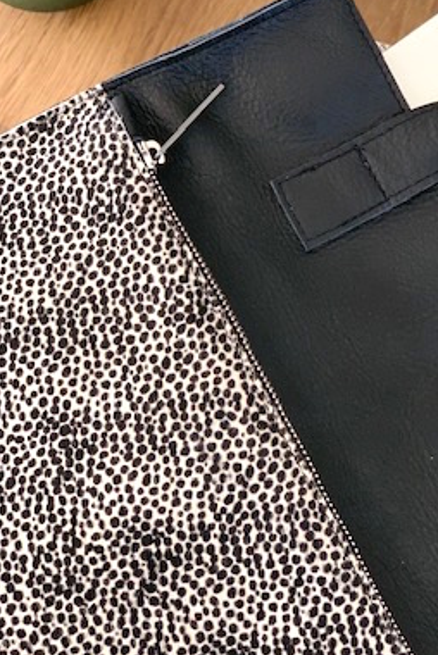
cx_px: 383
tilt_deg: -79.6
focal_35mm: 91
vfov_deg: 22.3
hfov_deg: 14.9
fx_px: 1658
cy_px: 267
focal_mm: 6
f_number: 2.4
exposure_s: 1/122
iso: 100
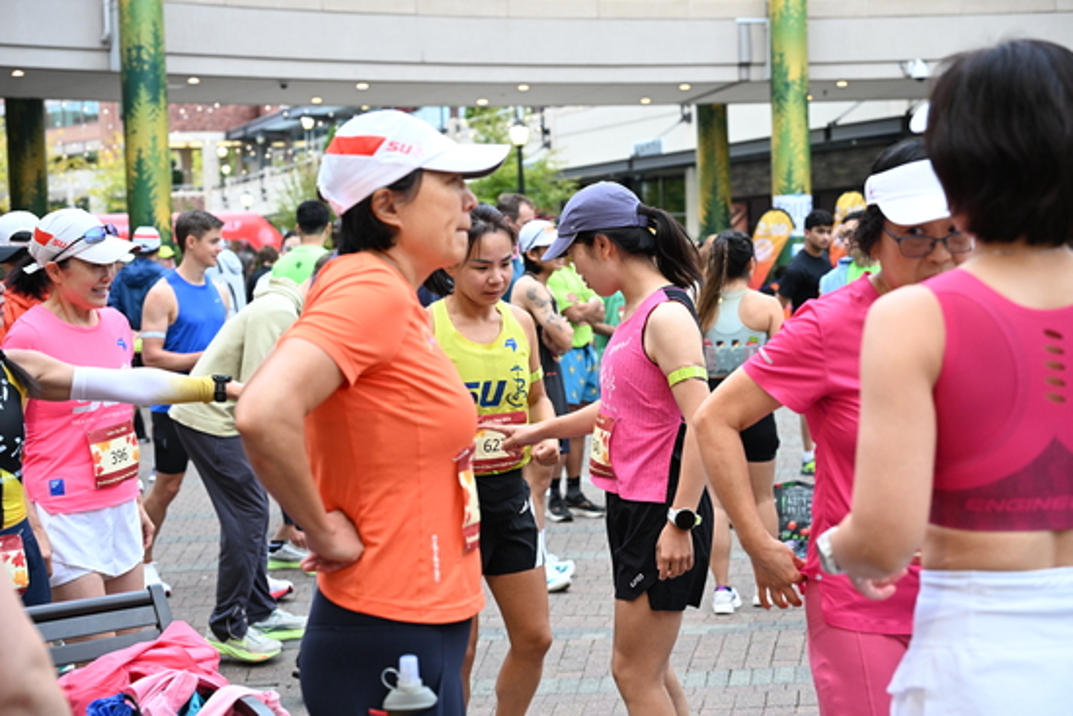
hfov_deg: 38.2
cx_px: 536
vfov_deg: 26.0
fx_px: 1550
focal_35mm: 52
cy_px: 358
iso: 2000
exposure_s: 1/320
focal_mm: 52
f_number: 4
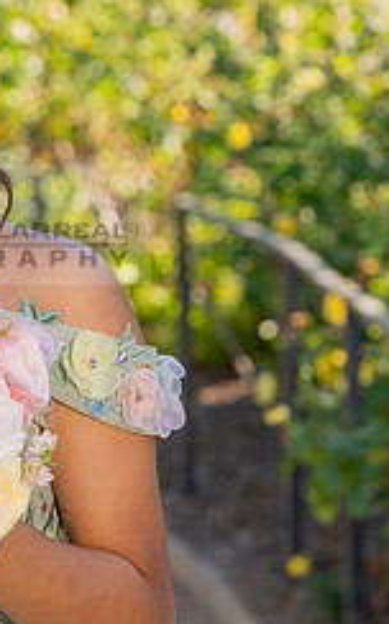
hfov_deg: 6.2
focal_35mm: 211
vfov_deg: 9.9
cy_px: 224
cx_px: -67
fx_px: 3588
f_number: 5
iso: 200
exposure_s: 1/200
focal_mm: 87
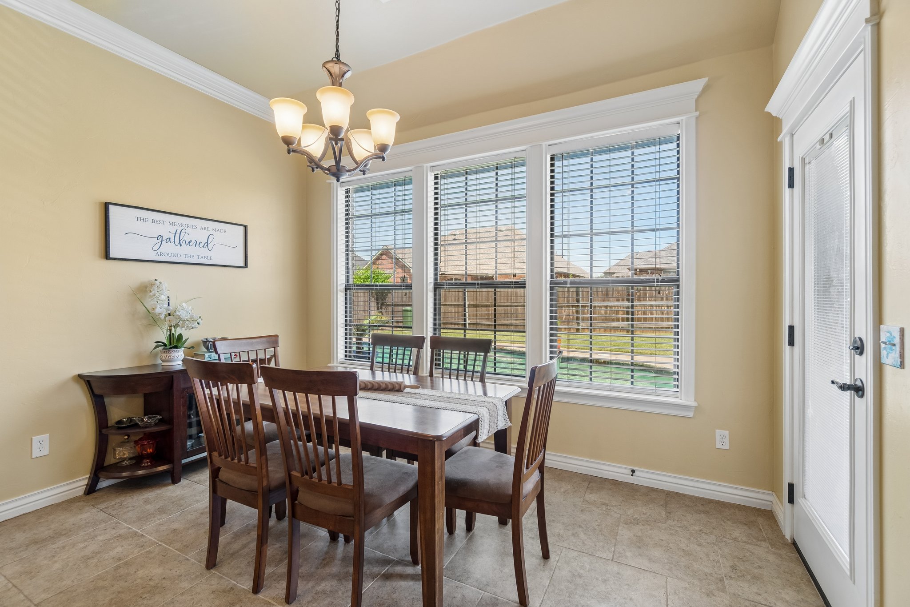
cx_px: 455
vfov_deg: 77.3
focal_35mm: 15
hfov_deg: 100.4
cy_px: 304
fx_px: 379
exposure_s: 1/80
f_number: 6.3
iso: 200
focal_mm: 10
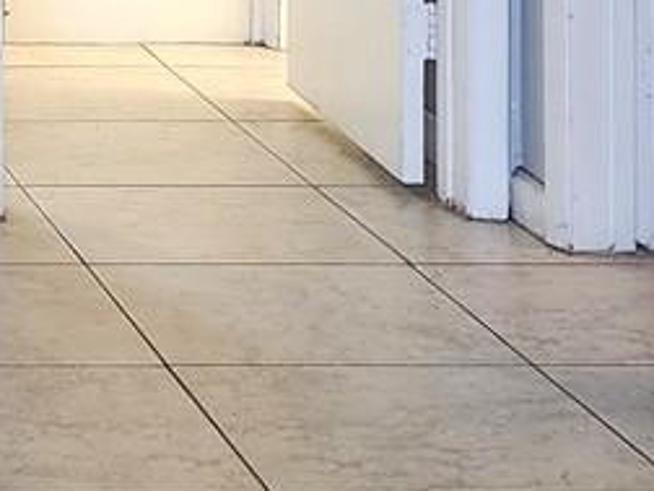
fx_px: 2758
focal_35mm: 146
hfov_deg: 12.4
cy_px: -460
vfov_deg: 9.5
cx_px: -506
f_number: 1.8
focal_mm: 5.54
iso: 640
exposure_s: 1/40
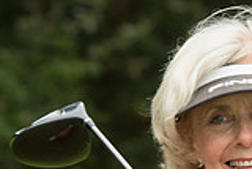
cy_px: 289
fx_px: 4862
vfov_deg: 2.0
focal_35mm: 694
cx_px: 310
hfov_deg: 3.0
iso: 800
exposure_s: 1/200
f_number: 6.3
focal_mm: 155
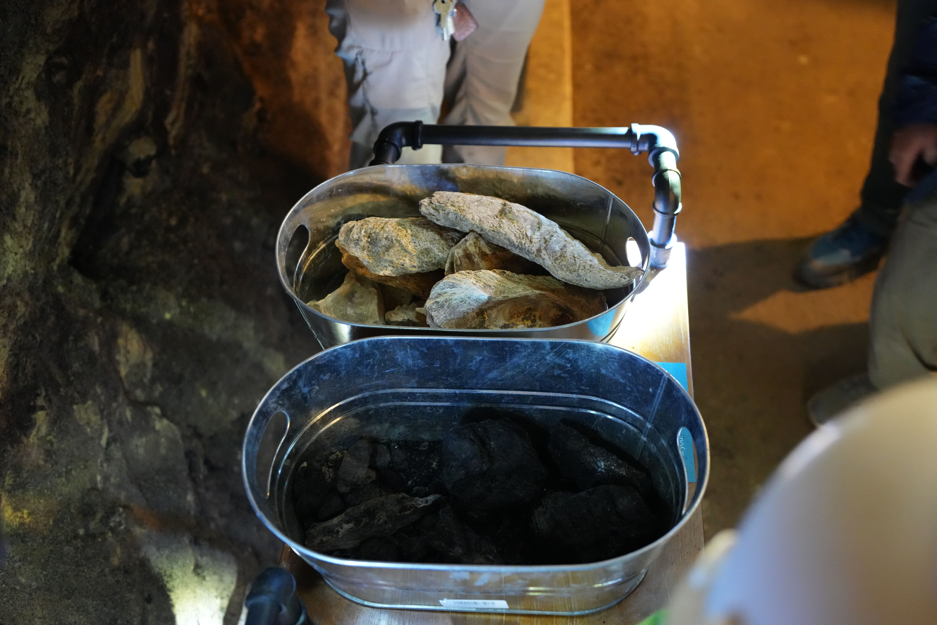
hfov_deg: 54.4
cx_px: 468
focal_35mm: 35
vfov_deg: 37.9
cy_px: 312
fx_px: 911
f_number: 2.8
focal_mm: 35
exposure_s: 1/20
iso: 8000
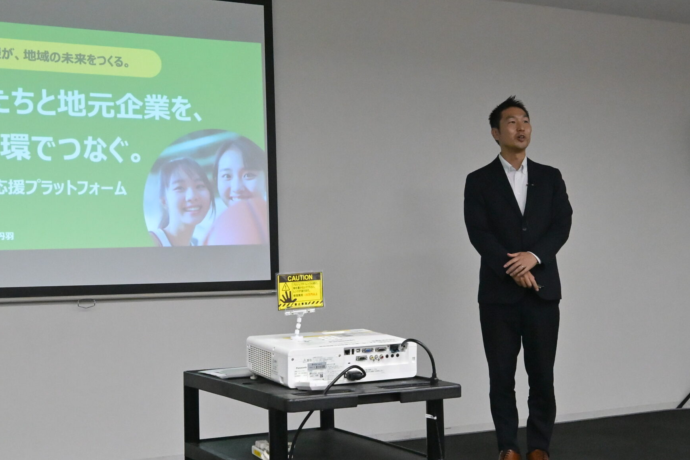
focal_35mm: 50
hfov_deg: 39.5
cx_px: 308
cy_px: 198
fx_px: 958
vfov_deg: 27.0
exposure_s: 1/320
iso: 6400
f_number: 7.1
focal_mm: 23
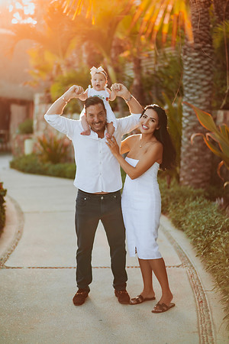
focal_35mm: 58
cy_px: 172
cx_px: 114
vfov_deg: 34.5
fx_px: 553
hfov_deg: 23.4
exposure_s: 1/1000
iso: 125
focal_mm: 58
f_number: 1.4
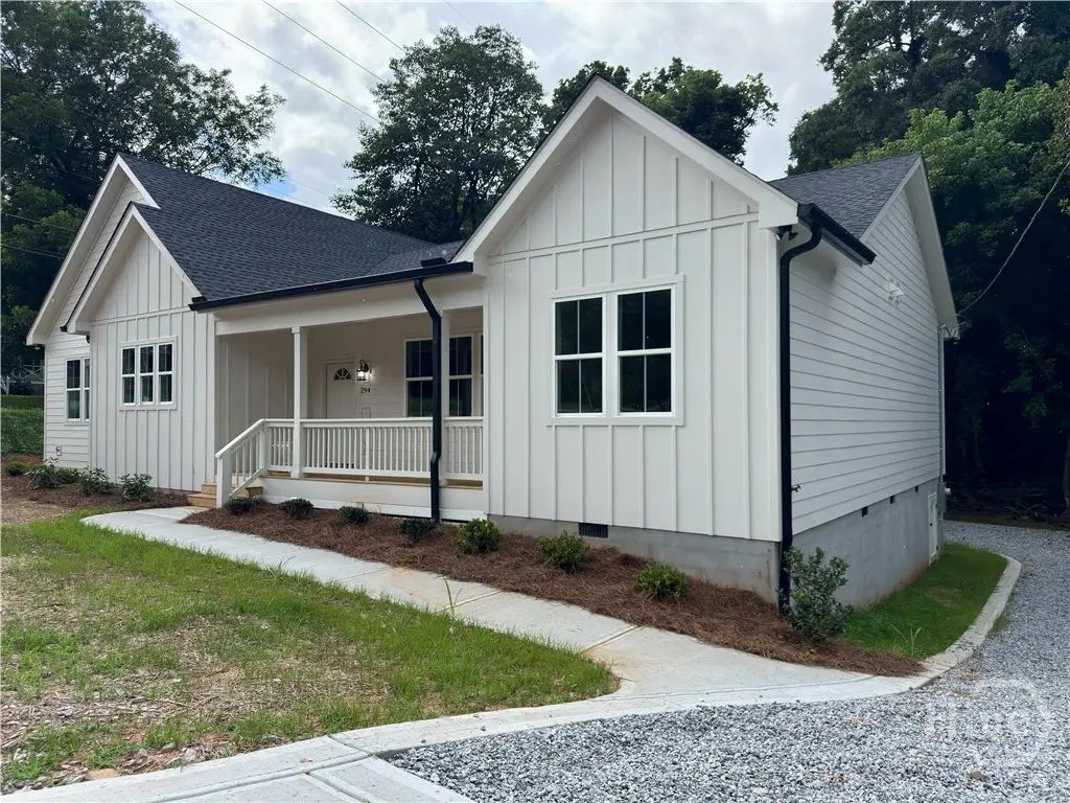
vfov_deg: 56.8
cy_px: 402
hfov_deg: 71.6
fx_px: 742
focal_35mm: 24
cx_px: 535
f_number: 1.78
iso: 64
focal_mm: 6.76
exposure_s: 1/2445
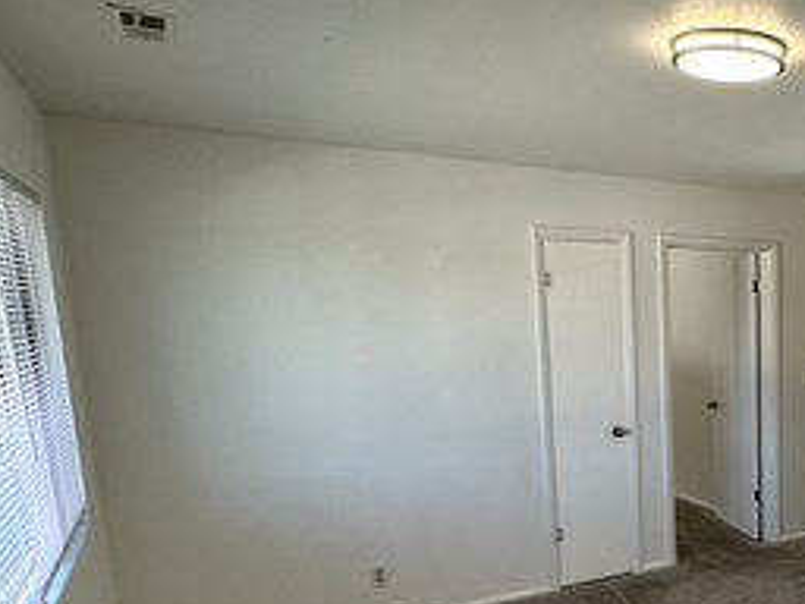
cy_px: 447
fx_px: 814
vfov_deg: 39.7
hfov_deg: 43.9
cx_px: 827
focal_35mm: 35
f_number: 2.2
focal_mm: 2.22
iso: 64
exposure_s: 1/120
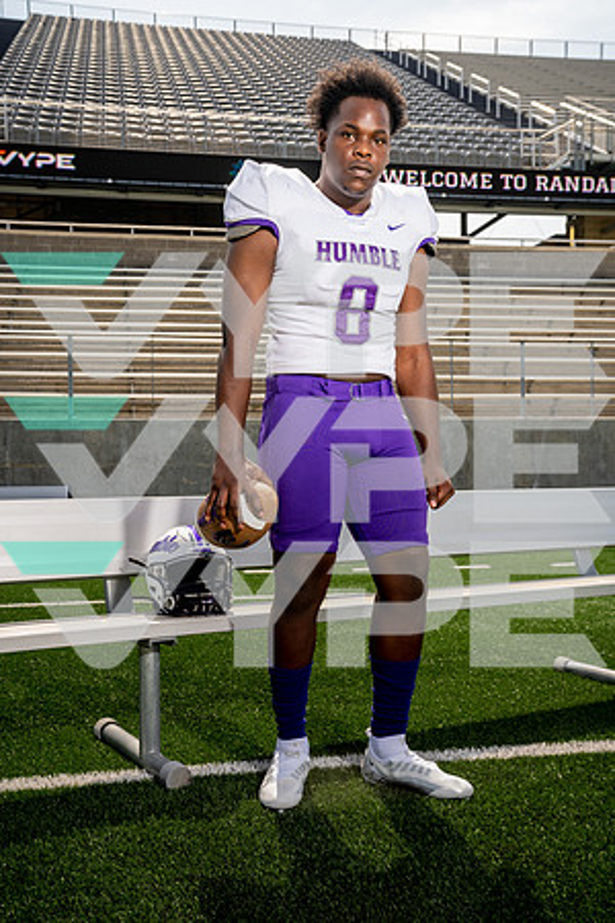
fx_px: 999
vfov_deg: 49.6
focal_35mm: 39
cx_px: 308
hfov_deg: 34.2
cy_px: 462
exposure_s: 1/250
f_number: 7.1
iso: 100
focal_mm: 39
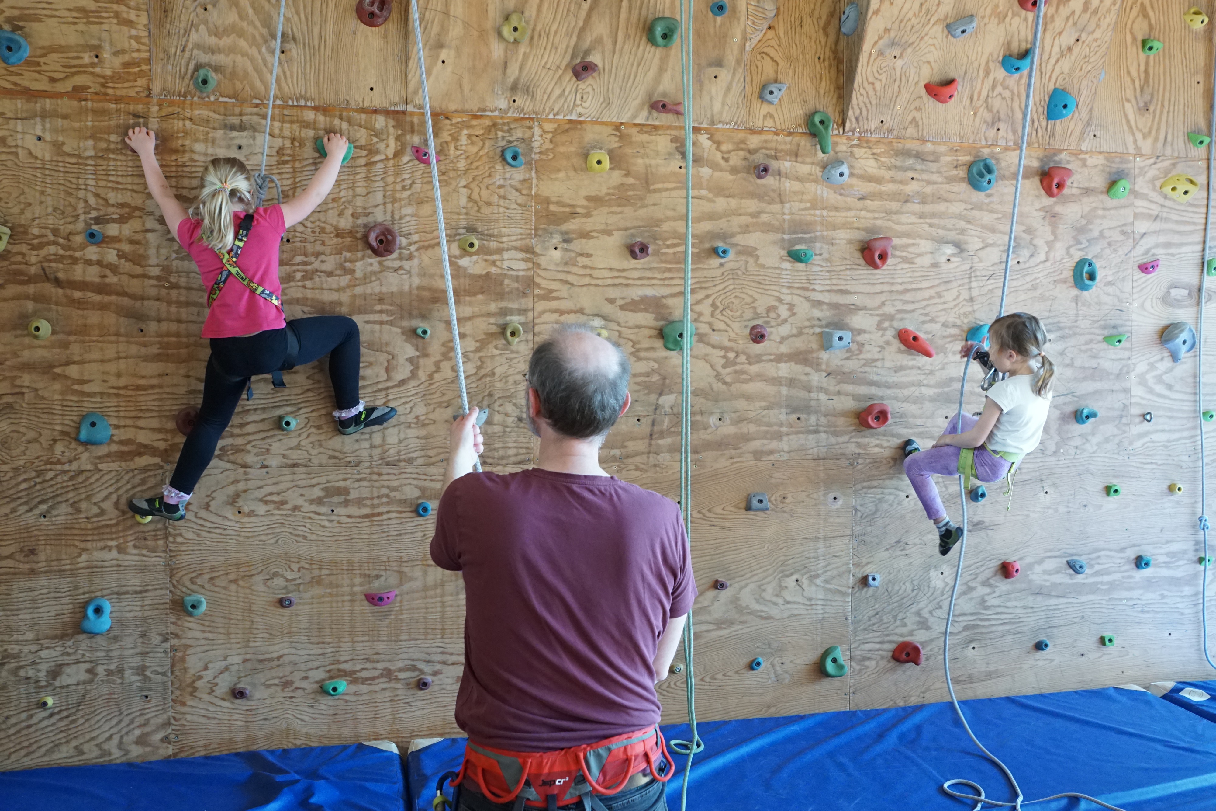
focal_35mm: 33
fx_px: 1114
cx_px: 608
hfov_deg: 57.2
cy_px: 406
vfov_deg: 40.0
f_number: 5
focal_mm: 22
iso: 1600
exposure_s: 1/125
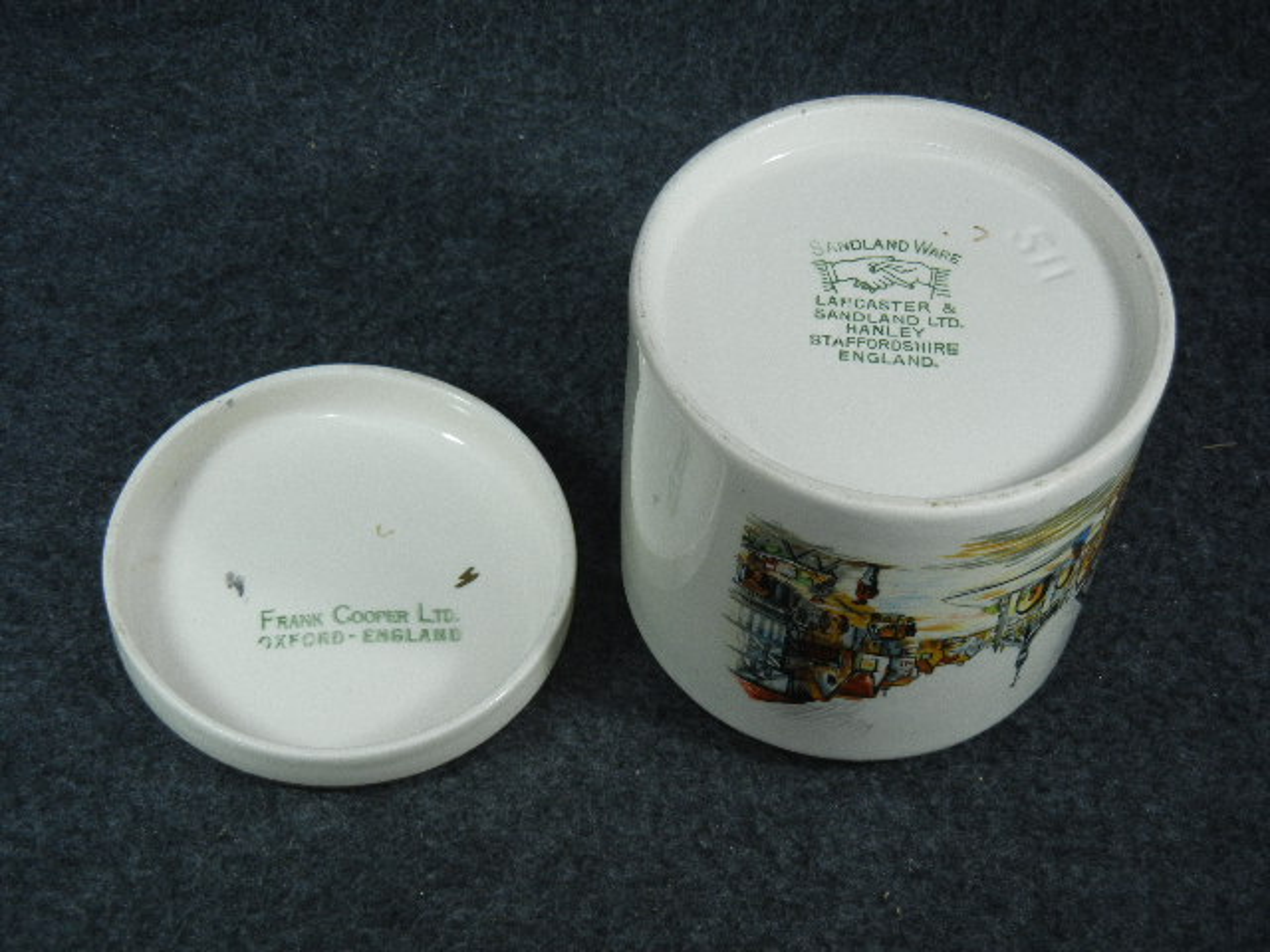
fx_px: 2495
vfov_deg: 21.6
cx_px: 635
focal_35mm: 68
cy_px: 476
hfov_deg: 28.6
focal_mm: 12.2
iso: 247
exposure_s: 1/33.3
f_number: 4.1
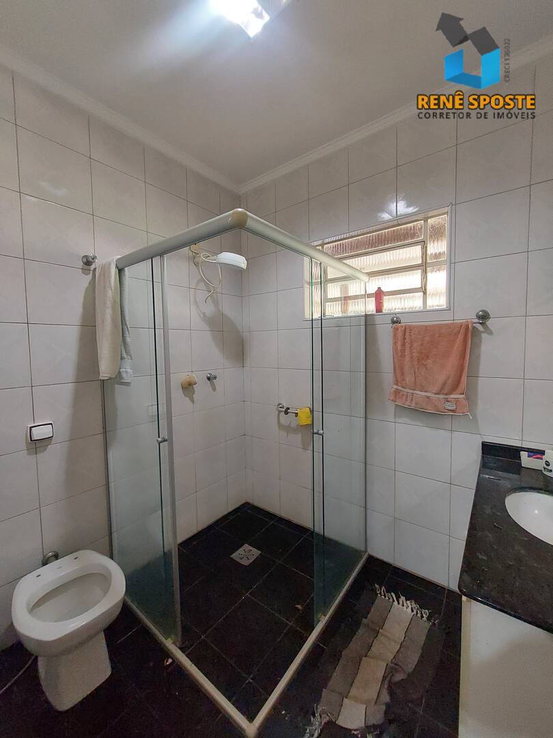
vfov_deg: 106.2
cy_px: 369
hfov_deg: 89.9
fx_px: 277
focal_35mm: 13
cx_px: 276
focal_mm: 1.74
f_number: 2.2
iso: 400
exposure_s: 1/33
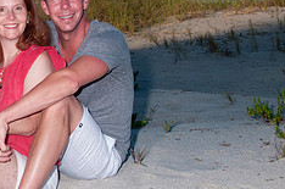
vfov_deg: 13.1
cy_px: 73
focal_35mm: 104
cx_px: -41
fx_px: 822
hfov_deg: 18.8
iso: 100
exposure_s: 1/250
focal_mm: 28
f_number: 10
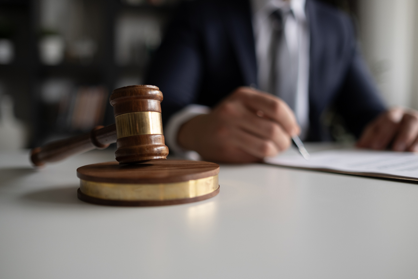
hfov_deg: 54.4
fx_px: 406
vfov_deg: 37.9
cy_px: 140
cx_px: 209
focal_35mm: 35
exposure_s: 1/140
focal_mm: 23
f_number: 1.4
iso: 160
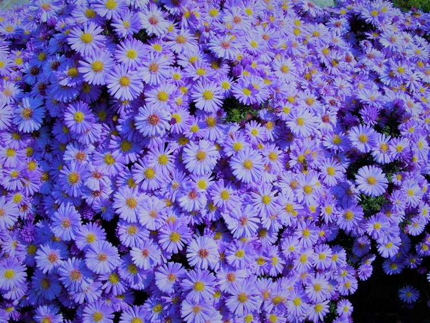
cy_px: 162
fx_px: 472
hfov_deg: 49.0
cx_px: 215
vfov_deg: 37.7
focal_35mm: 38
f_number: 5.6
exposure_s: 1/500
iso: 80
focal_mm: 6.3
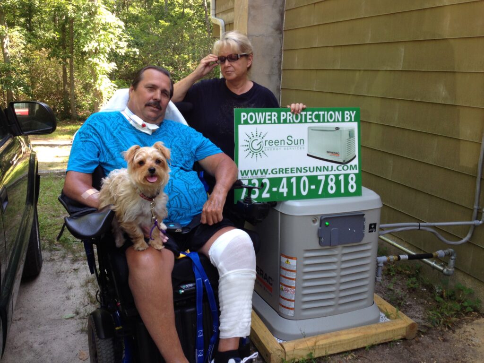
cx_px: 242
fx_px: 489
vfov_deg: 40.7
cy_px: 182
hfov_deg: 52.6
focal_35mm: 35
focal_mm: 4.28
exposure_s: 1/120
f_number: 2.4
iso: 50
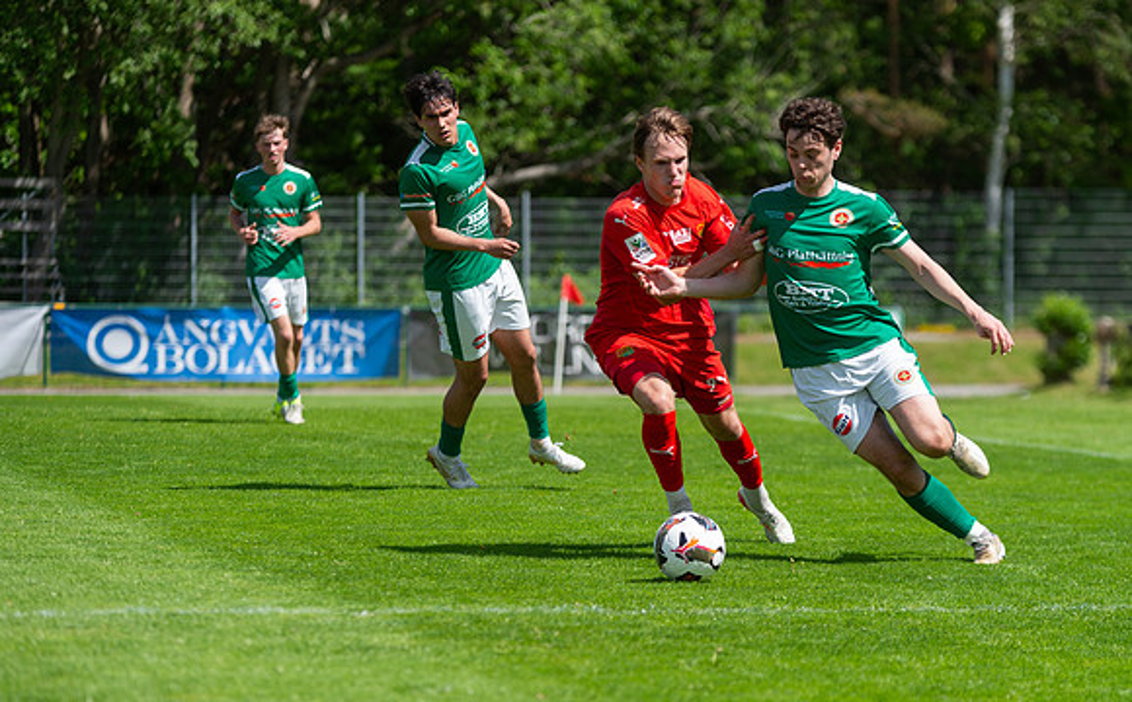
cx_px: 662
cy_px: 440
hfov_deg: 12.7
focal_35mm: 166
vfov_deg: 7.9
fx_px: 5103
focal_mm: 130
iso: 140
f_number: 3.2
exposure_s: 1/2000
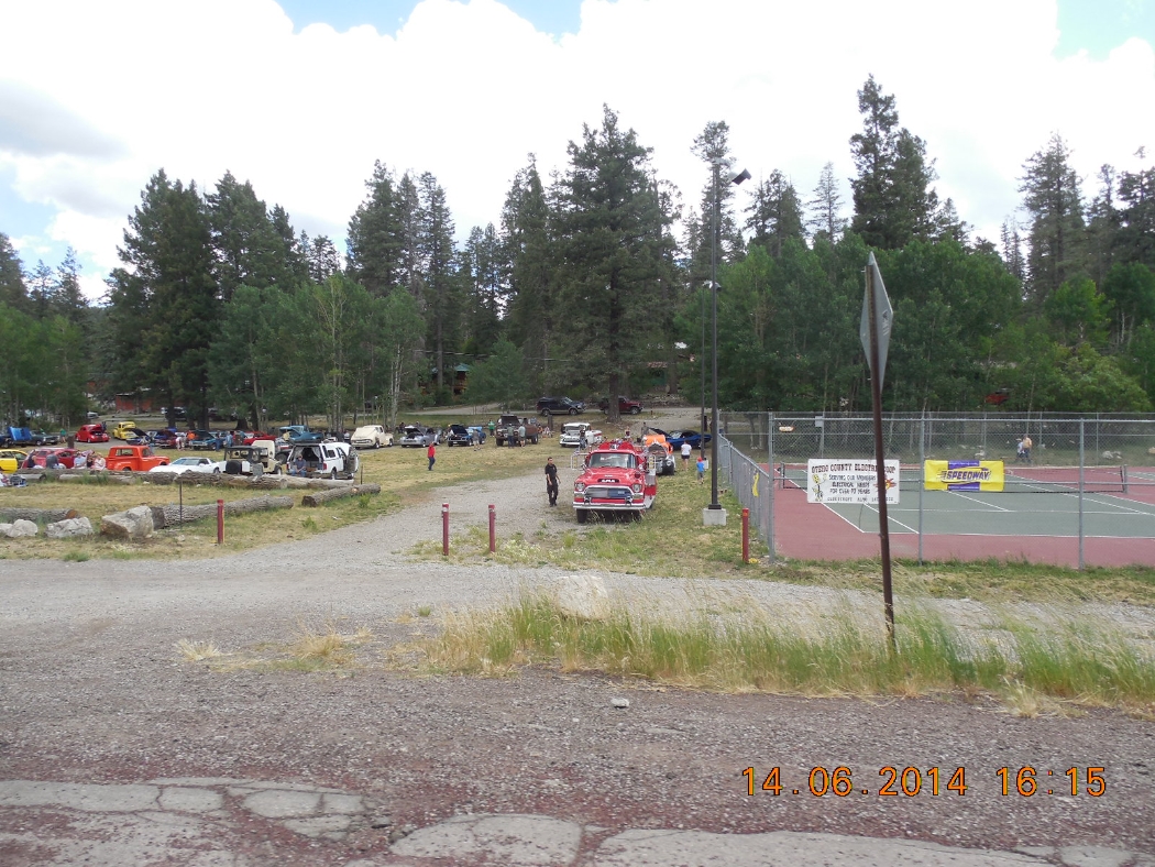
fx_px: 834
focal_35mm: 25
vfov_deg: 54.9
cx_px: 578
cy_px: 434
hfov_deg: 69.4
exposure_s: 1/320
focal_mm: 4.5
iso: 125
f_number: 3.3
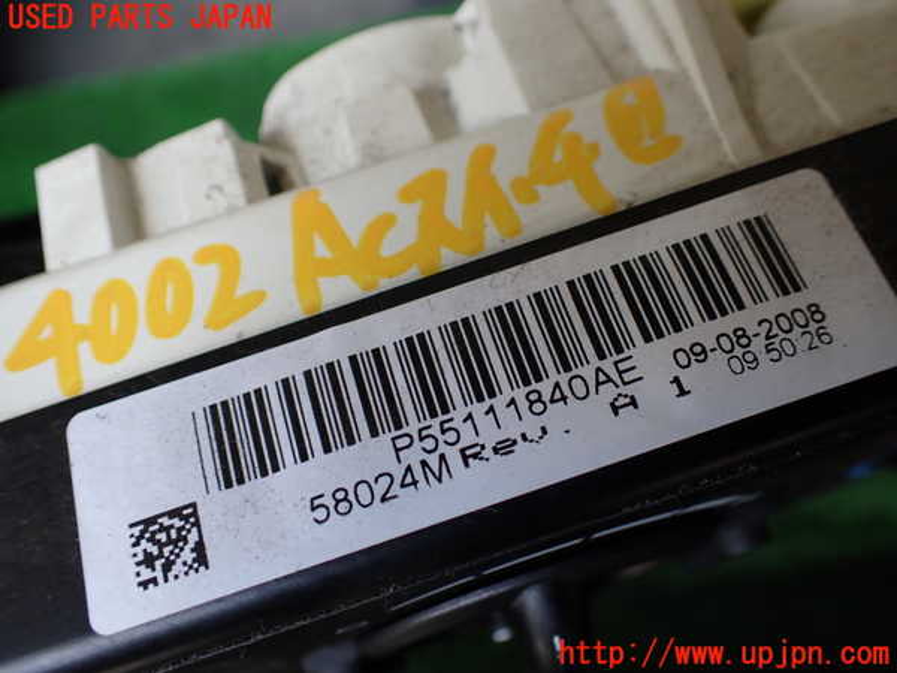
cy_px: 336
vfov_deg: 46.8
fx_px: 777
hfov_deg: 60.0
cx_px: 448
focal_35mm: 30
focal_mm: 5.4
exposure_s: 1/125
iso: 100
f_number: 2.3
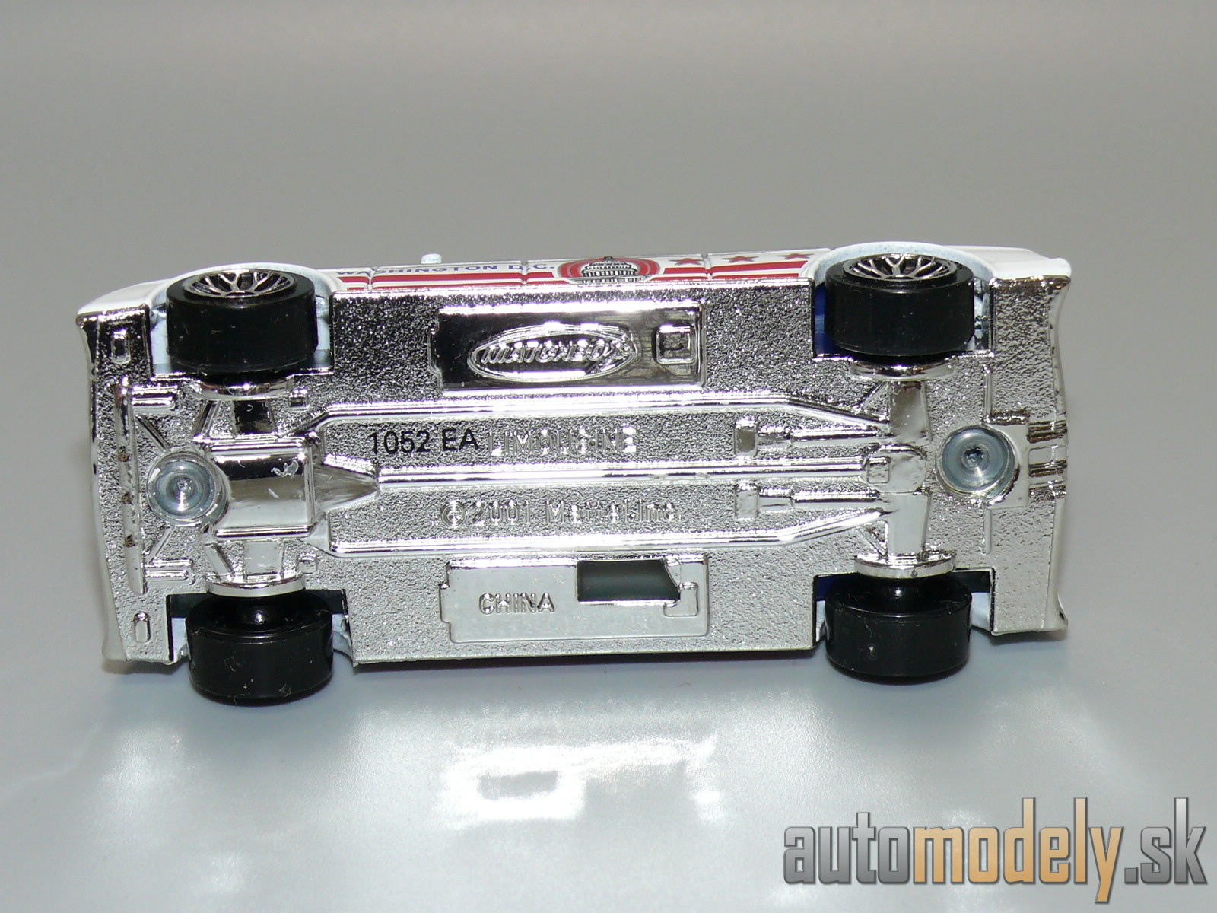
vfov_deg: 15.1
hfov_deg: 20.0
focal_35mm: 98
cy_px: 456
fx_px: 3445
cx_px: 608
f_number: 4
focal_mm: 13.2
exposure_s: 1/30
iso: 100
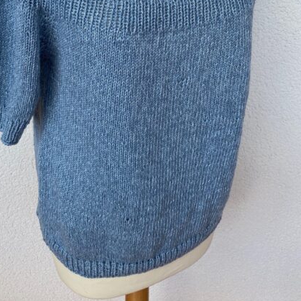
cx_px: 126
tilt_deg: -21.8
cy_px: 54
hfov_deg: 42.7
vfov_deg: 40.8
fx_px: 384
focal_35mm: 39
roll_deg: +0.5
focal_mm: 4.25
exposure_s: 1/571
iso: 32
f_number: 1.8
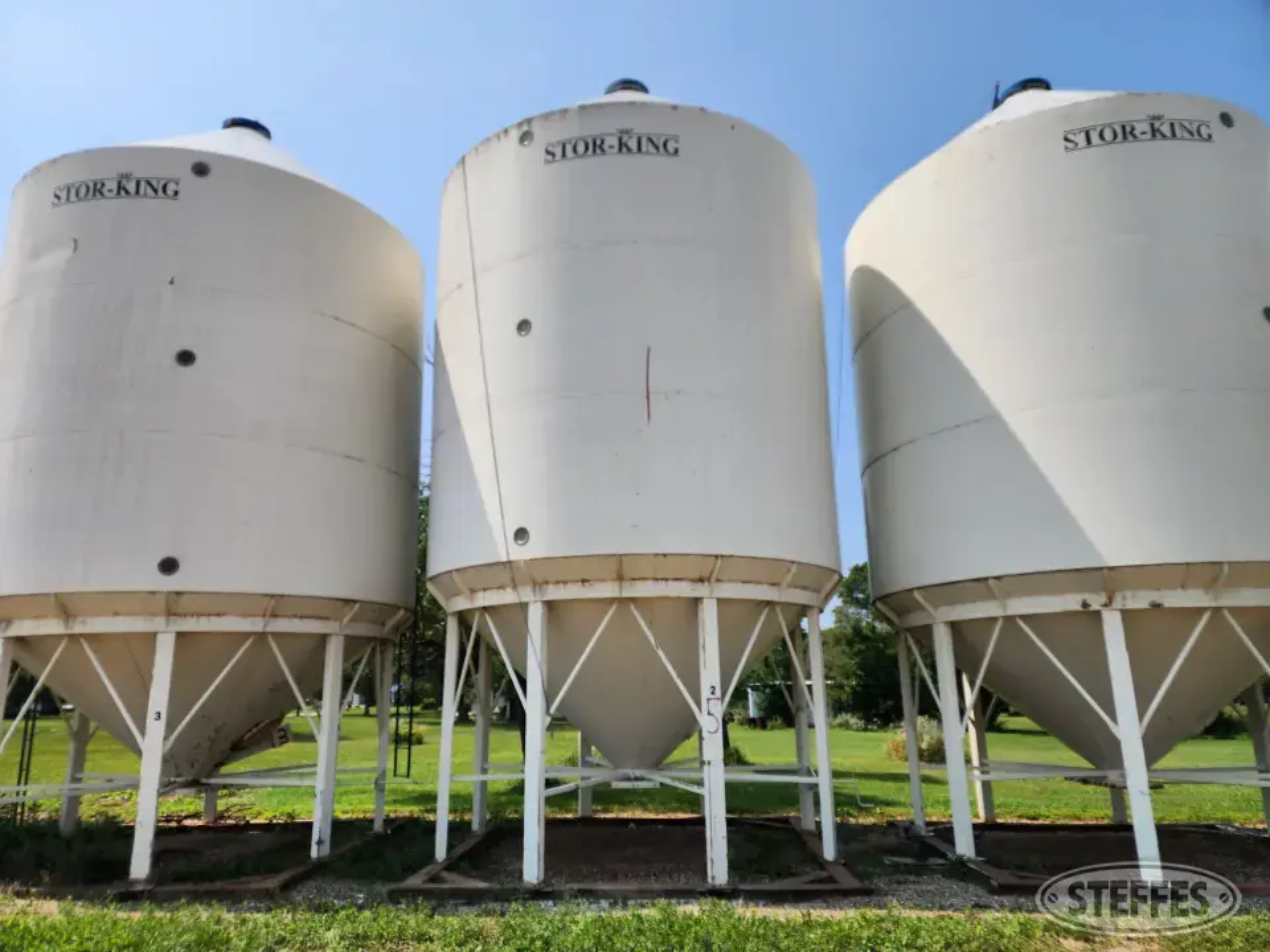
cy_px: 476
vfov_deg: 58.9
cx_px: 635
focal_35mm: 23
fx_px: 844
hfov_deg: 73.9
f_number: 1.8
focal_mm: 6.4
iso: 12
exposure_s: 1/1465
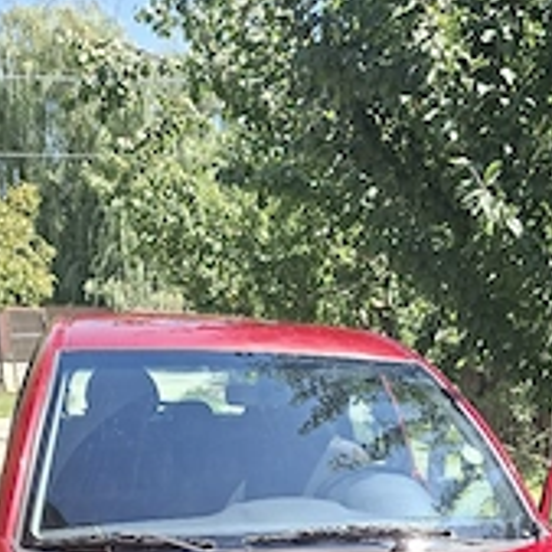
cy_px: 640
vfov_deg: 30.7
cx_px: 425
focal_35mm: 48
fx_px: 866
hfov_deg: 34.5
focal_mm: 5.54
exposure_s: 1/667
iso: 50
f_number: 1.8
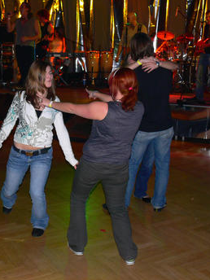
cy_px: 139
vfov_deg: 39.7
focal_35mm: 48
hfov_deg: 29.8
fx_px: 388
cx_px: 54
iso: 100
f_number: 2.8
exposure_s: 1/30
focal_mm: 7.4
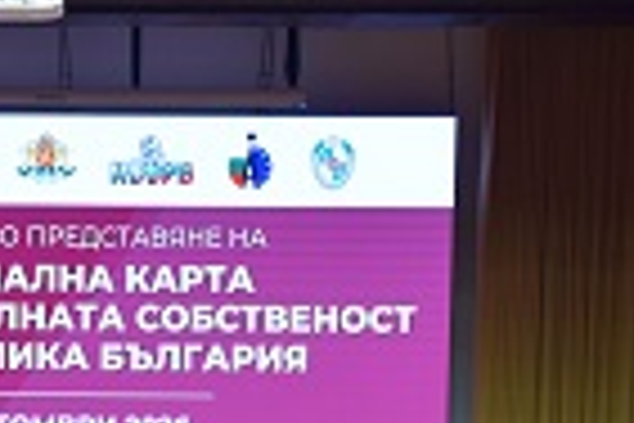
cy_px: 486
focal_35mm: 119
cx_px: 108
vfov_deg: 11.3
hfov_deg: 17.0
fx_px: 2096
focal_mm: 28
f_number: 4
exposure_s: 1/60
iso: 800
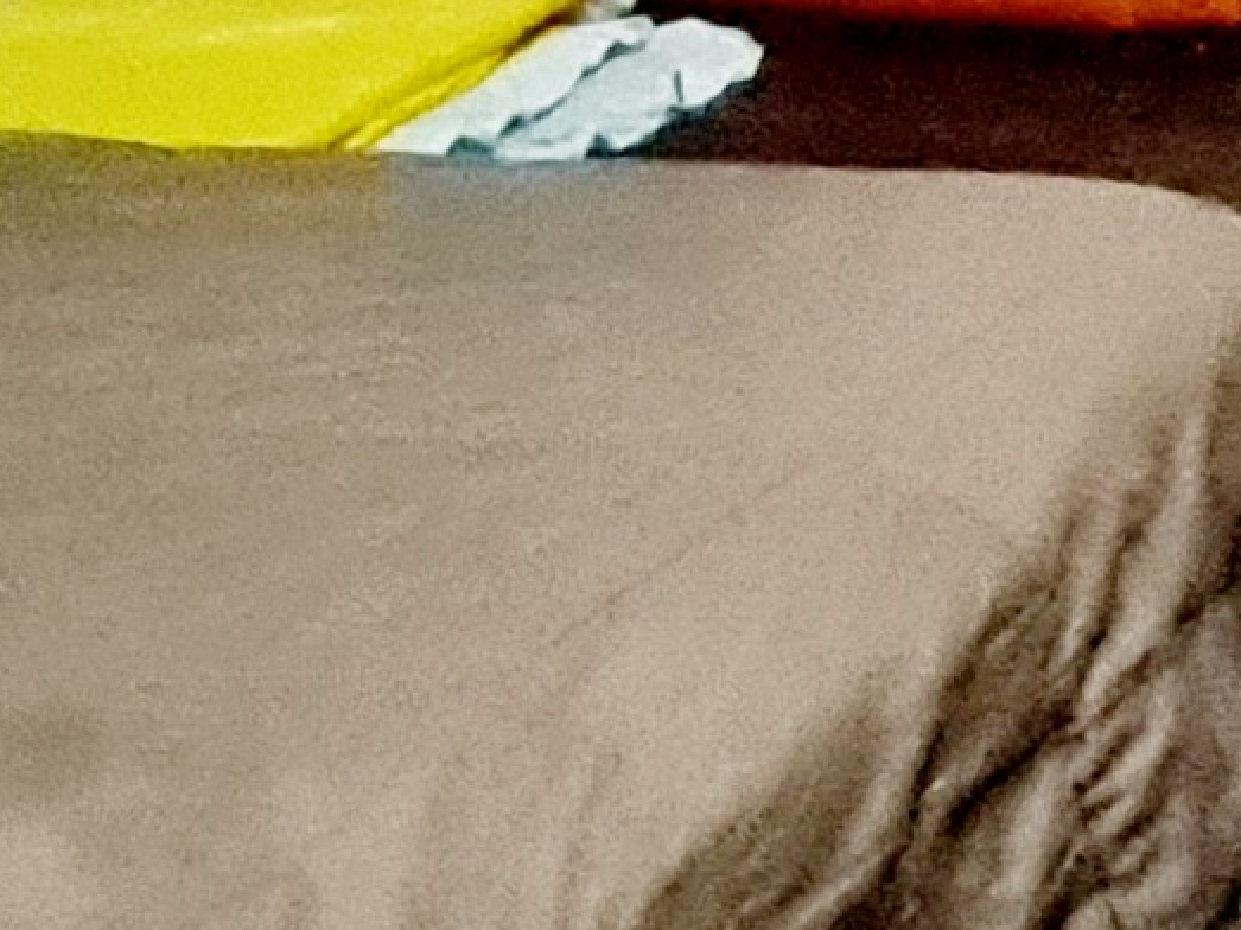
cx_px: 2806
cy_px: -1082
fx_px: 3477
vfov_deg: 12.8
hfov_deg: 14.7
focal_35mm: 97
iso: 1000
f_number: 2.2
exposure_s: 1/25
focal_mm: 2.2
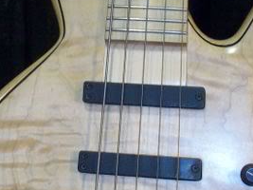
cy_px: 43
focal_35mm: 111
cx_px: 13
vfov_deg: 13.3
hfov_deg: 17.4
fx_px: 811
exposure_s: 1/45
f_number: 2.8
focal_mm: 6.2
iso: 160
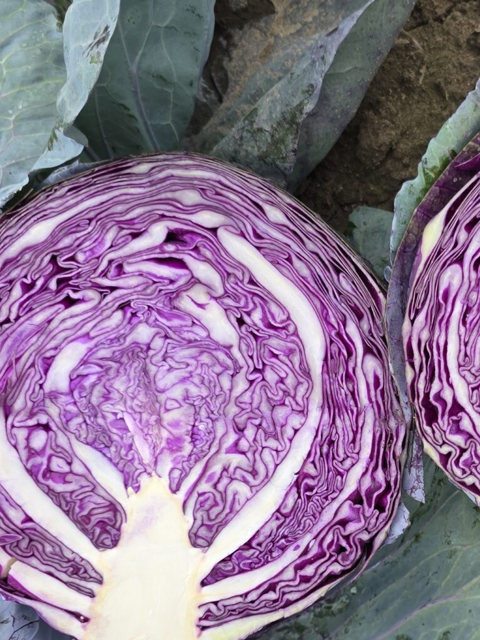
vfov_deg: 35.4
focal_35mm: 54
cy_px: 392
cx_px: 451
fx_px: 998
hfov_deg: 26.0
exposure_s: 1/1488
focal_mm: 6.3
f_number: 1.7
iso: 80
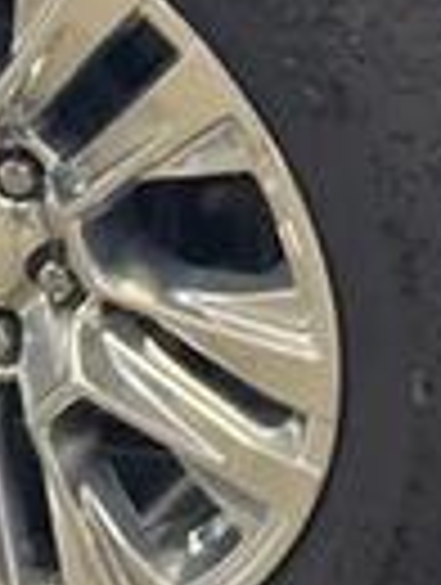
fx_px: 3149
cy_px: 153
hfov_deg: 8.0
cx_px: 238
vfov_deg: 10.6
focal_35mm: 186
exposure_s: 1/60
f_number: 1.78
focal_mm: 6.76
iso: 250
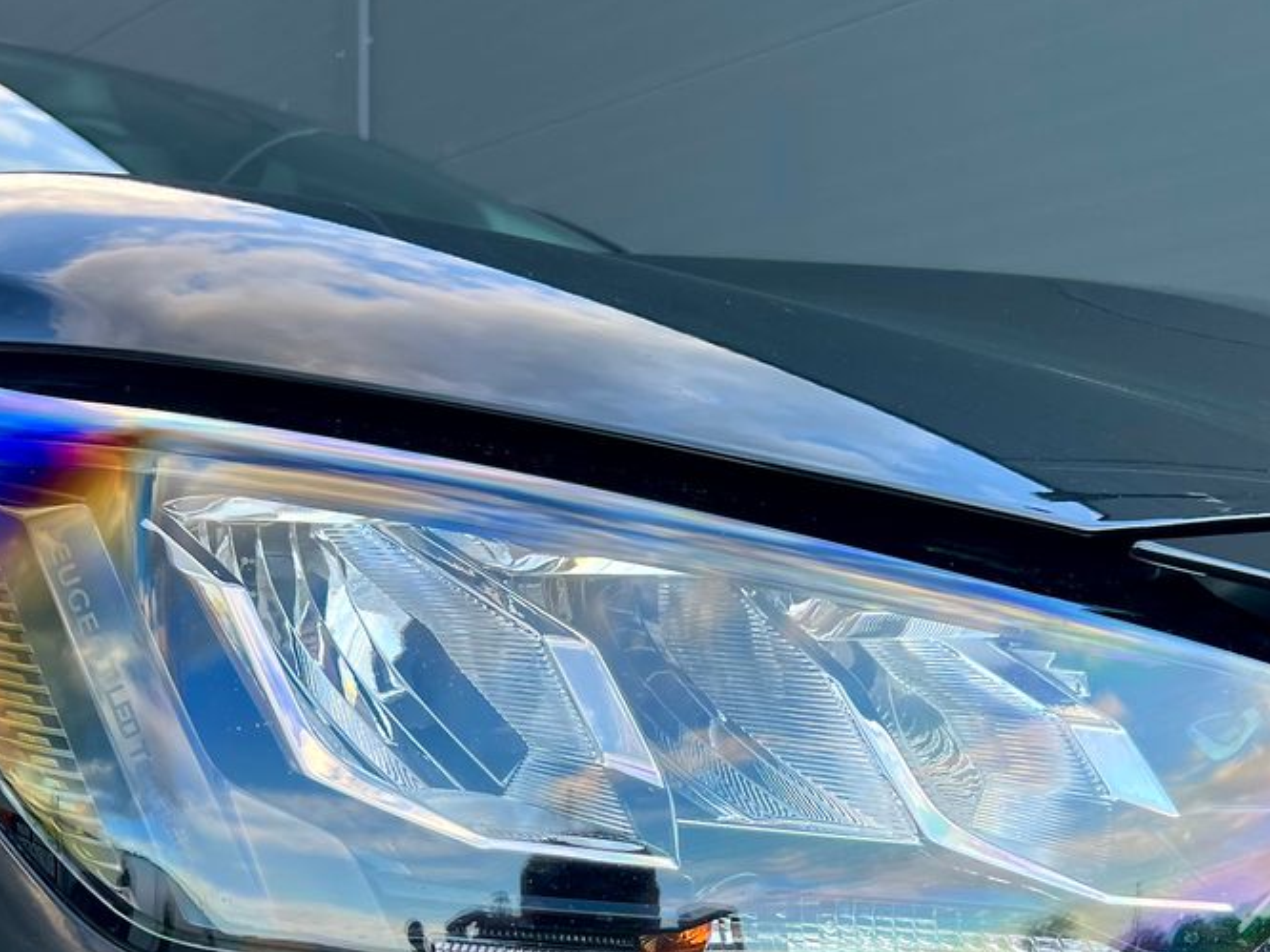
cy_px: 721
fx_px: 1467
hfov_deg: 46.7
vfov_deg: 35.1
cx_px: 572
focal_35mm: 40
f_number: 1.5
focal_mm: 5.7
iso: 50
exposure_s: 1/121
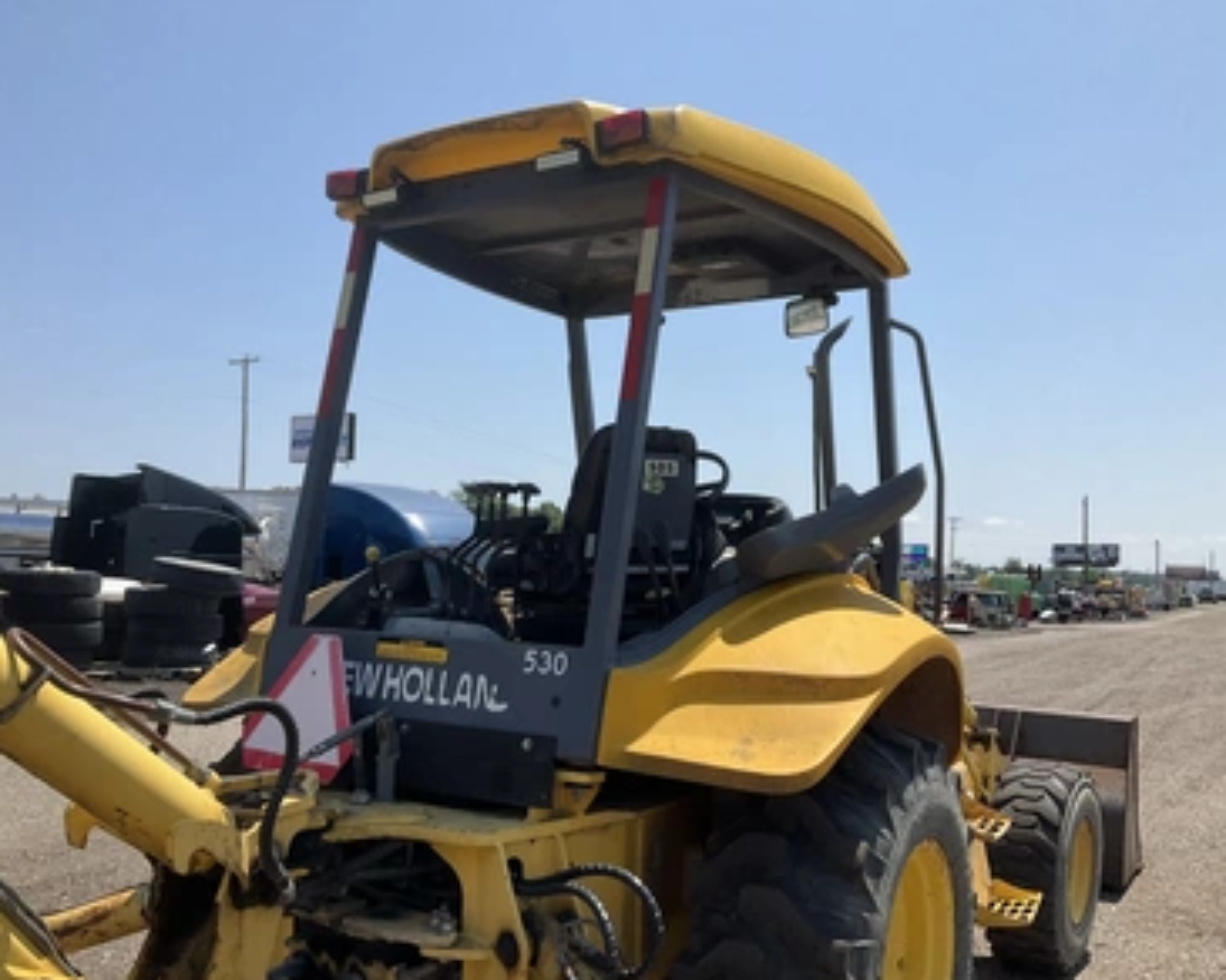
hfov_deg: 57.2
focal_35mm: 31
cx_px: 611
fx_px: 1125
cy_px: 500
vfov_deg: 47.1
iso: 25
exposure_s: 1/2320
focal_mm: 3
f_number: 1.8
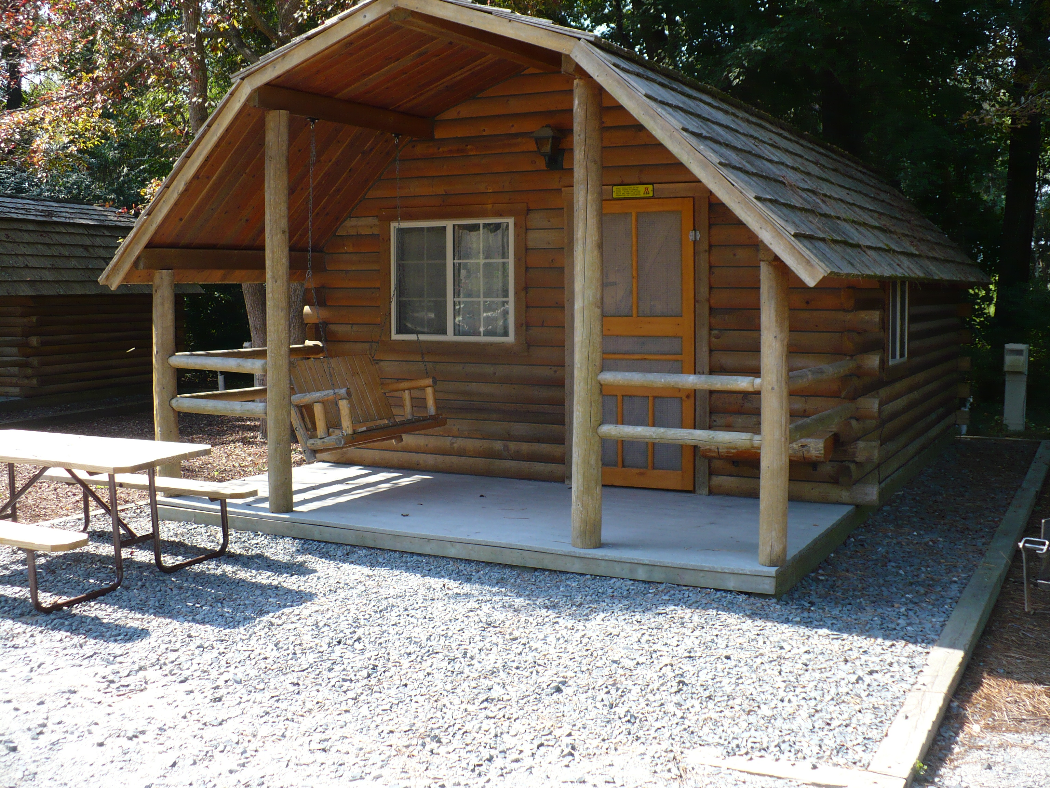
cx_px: 525
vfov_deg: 38.7
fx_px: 1122
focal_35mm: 37
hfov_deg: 50.1
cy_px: 394
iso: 100
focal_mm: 6.1
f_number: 2.8
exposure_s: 1/320
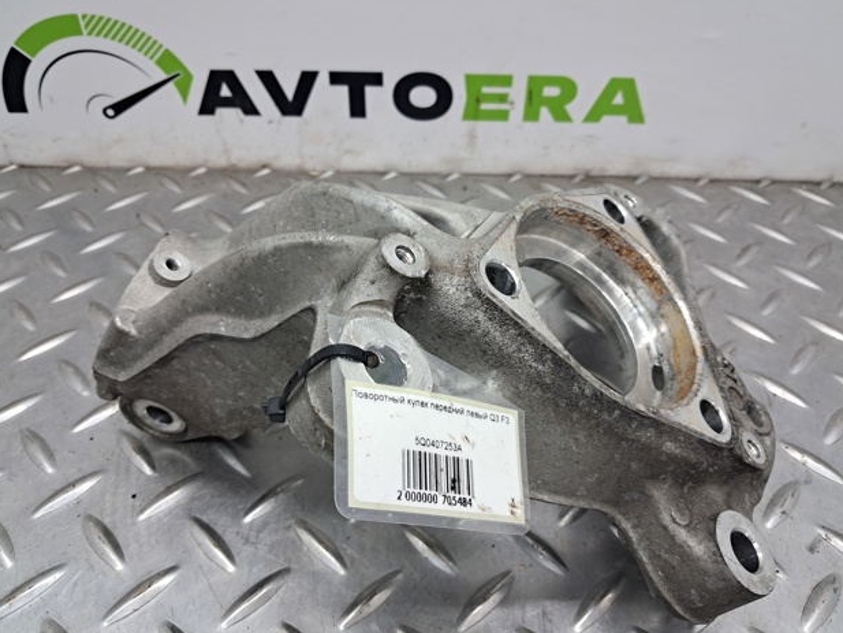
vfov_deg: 49.8
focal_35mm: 28
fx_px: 682
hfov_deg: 63.4
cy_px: 308
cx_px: 429
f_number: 1.8
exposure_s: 1/50
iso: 100
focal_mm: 4
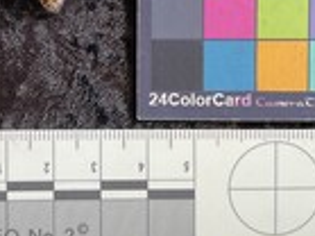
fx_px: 664
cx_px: 75
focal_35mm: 73
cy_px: -12
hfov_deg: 26.3
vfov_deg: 19.4
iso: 50
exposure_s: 1/100
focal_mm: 3
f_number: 1.8
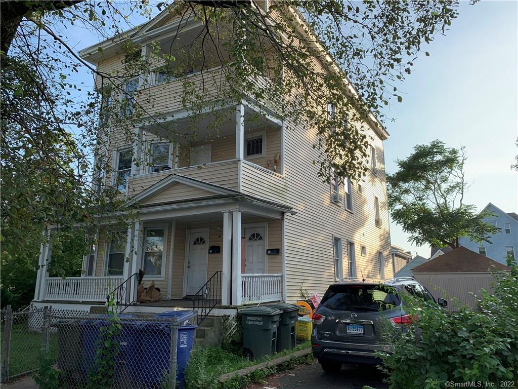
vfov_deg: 53.1
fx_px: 389
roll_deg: -0.5
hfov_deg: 67.3
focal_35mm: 26
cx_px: 259
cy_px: 194
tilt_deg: +15.0
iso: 25
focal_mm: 4.25
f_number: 1.8
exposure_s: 1/1021
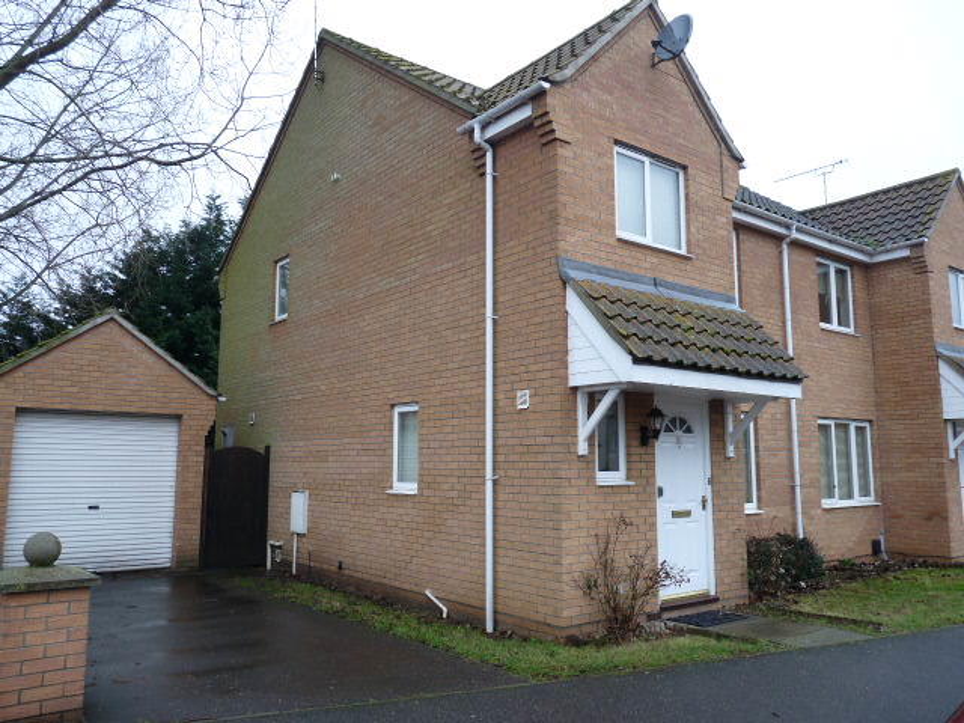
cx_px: 482
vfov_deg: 51.4
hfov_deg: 65.3
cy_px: 362
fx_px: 752
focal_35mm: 27
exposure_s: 1/50
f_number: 2.8
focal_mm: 4.8
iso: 100
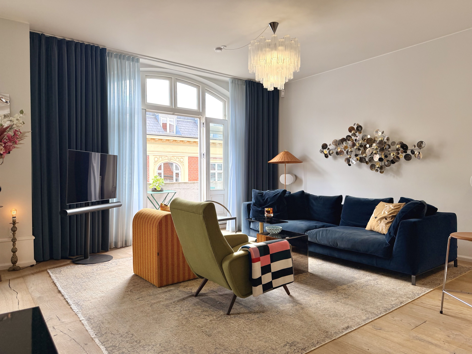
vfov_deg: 56.8
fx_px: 327
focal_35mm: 24
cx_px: 236
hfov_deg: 71.6
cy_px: 177
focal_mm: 6.76
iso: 100
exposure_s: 1/200
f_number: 1.78
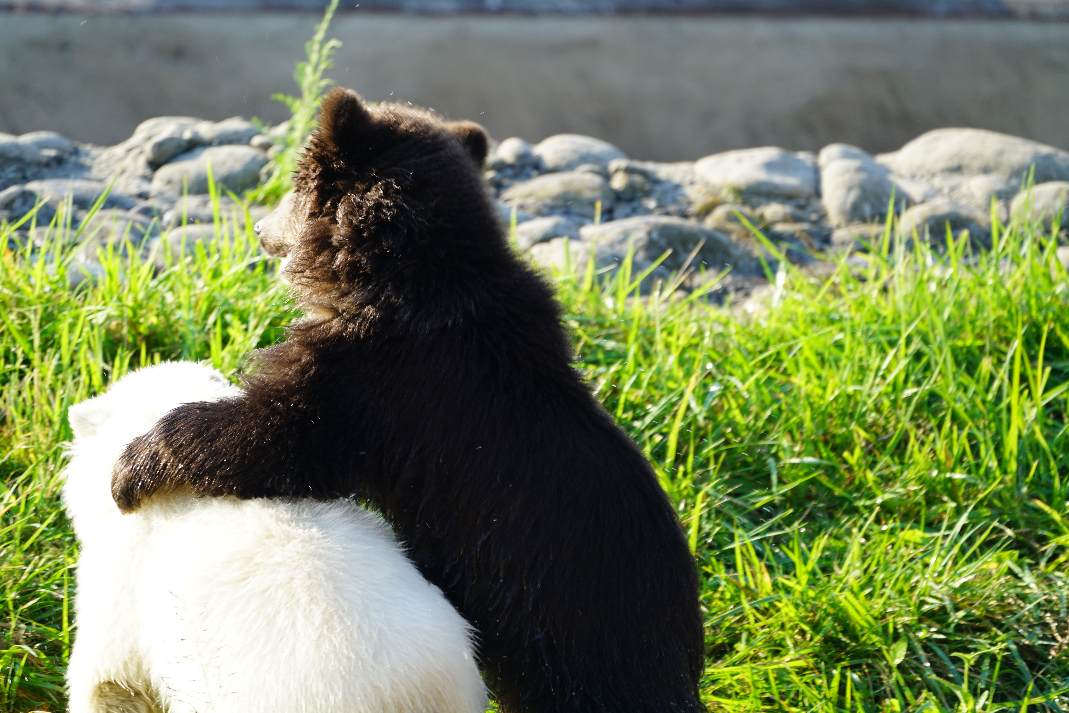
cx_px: 534
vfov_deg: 4.6
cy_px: 356
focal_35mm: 300
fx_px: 8909
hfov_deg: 6.9
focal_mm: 300
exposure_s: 1/320
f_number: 5.6
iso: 320
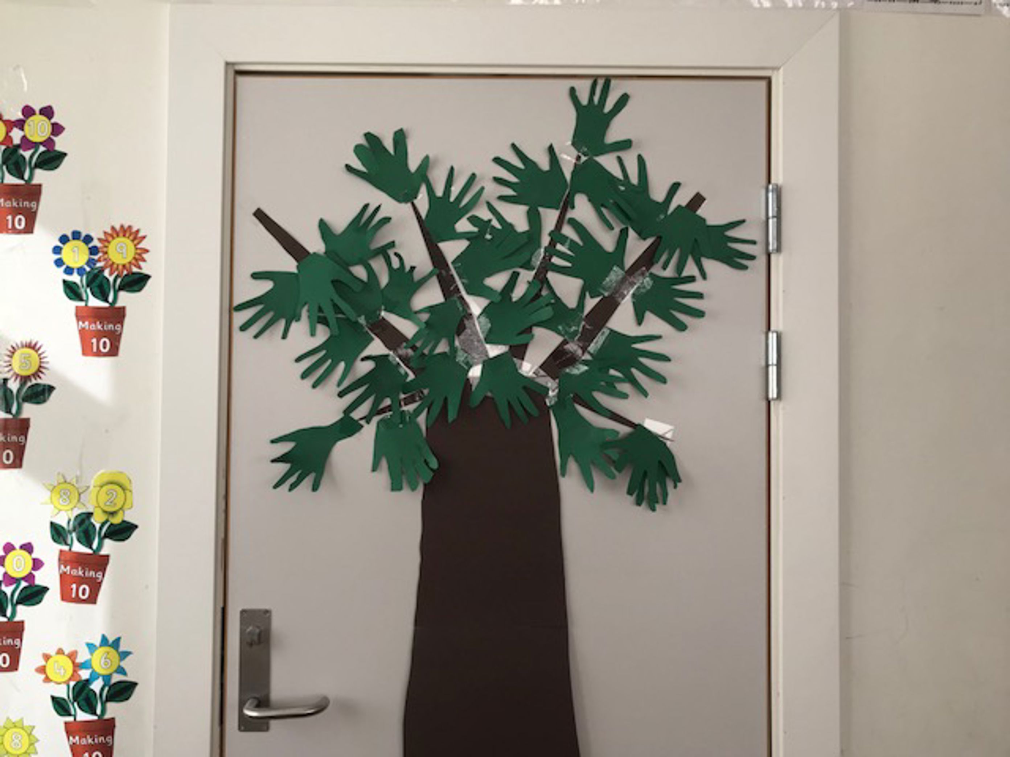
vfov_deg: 49.7
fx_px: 817
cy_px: 378
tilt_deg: +2.0
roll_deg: -0.7
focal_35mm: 28
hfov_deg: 63.4
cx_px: 505
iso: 40
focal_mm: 3.99
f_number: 1.8
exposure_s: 1/100
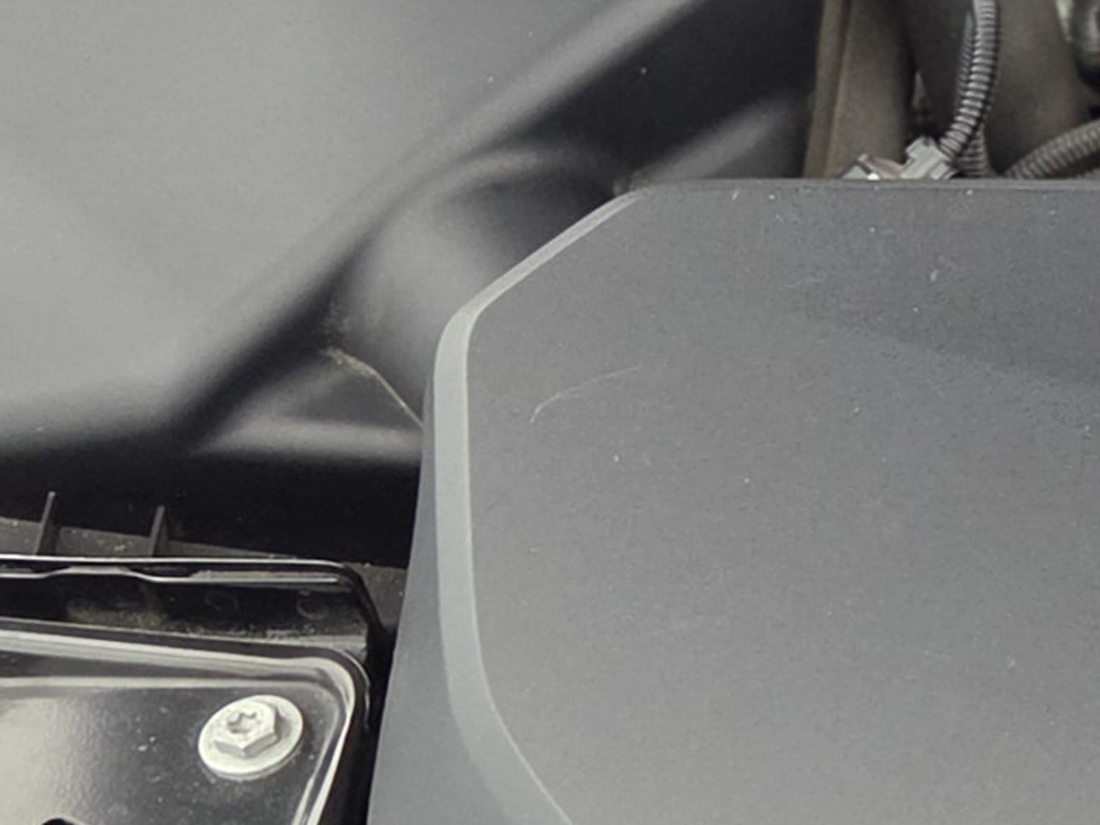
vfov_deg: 12.3
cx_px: 2049
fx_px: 3813
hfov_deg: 14.3
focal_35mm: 120
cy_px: 448
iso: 800
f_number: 1.8
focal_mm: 5.4
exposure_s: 1/120
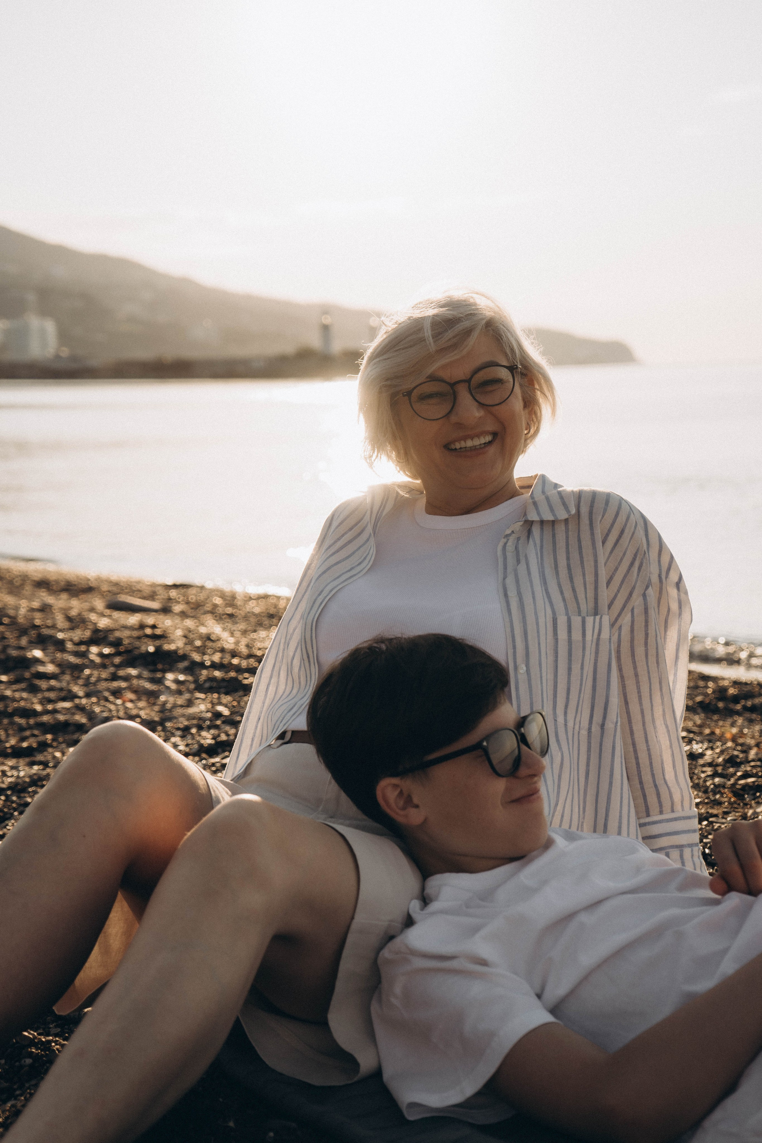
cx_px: 381
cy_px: 572
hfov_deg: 22.3
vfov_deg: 32.9
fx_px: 1937
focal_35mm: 61
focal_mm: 61
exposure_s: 1/500
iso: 100
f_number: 5.6
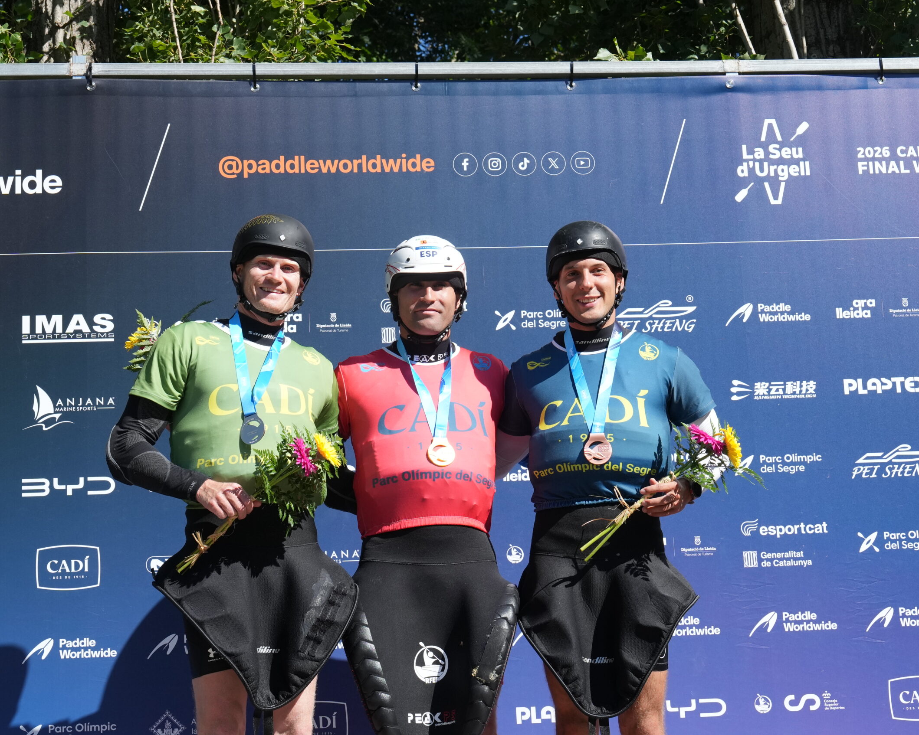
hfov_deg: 25.1
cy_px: 367
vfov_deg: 20.2
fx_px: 2067
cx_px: 444
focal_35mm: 76
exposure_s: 1/1600
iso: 640
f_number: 6.3
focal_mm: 45
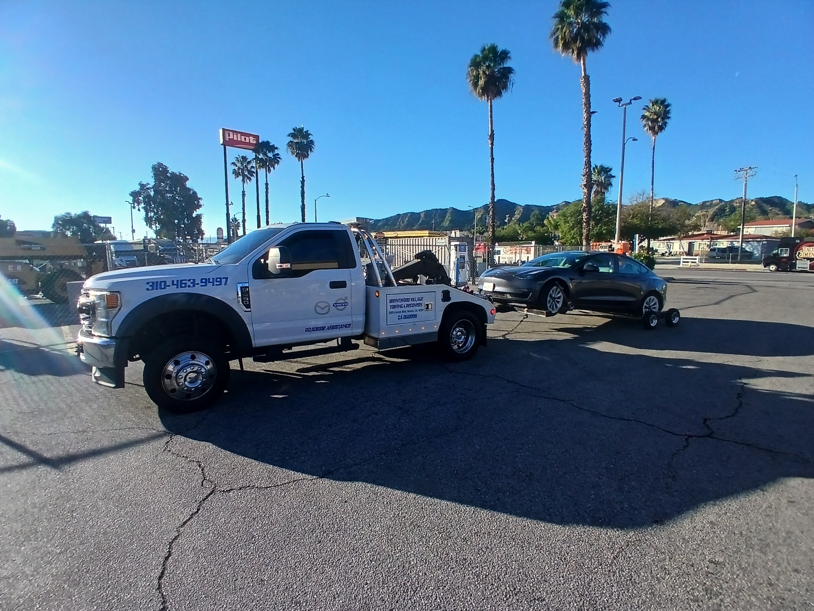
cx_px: 407
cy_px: 306
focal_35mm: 17
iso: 50
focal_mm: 1.4
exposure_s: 1/967
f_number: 2.2
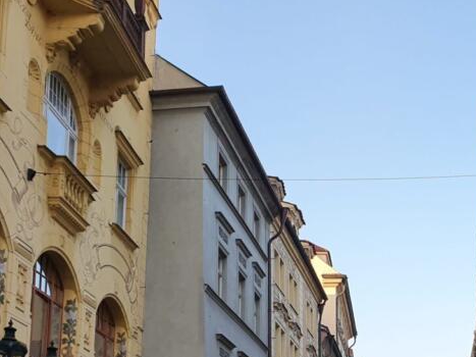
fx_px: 784
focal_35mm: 57
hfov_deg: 32.2
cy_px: 389
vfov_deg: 24.1
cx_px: 423
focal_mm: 4.32
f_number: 2.4
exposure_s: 1/336
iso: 50
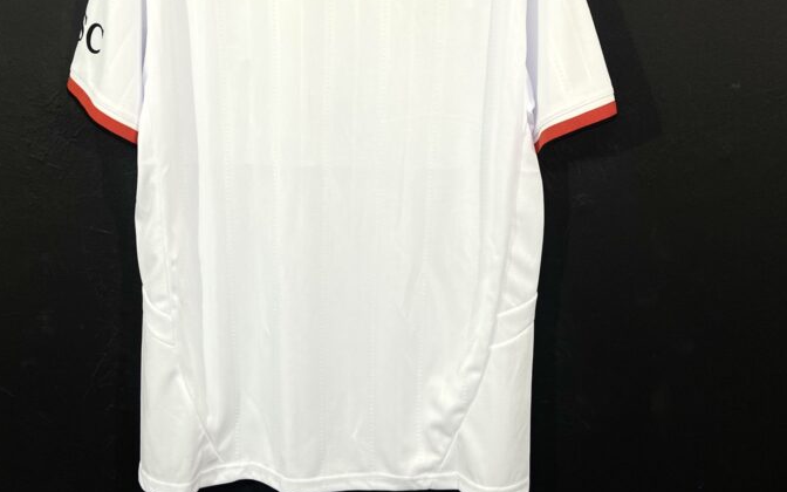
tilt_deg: -10.7
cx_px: 348
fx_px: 901
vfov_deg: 30.2
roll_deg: -0.3
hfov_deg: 47.1
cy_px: 142
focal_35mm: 42
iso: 64
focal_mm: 4.25
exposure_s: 1/60
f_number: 1.8
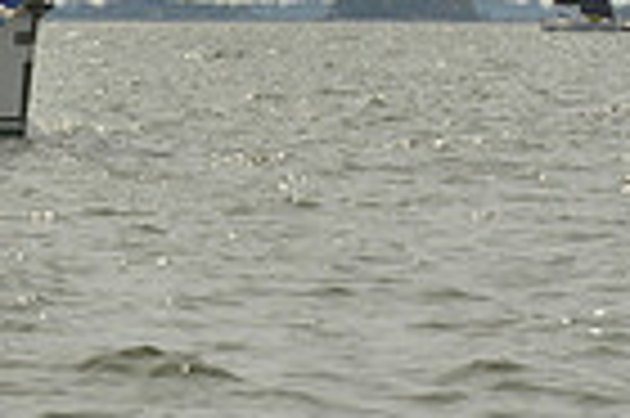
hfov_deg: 4.1
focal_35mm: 507
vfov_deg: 2.7
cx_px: 7
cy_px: -823
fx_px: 8862
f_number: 10
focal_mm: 122
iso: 200
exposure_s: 1/1000
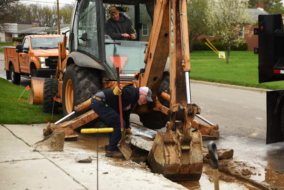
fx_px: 458
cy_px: 95
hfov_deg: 34.5
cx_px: 142
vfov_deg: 23.4
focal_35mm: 58
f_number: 2.8
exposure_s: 1/500
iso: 100
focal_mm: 58
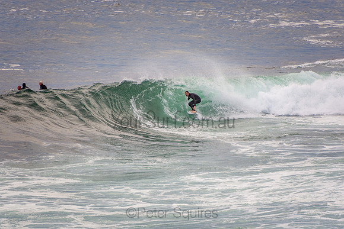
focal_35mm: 600
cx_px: 172
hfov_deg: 3.4
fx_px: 5734
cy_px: 114
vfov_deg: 2.3
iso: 400
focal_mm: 400
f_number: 5.6
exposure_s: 1/800
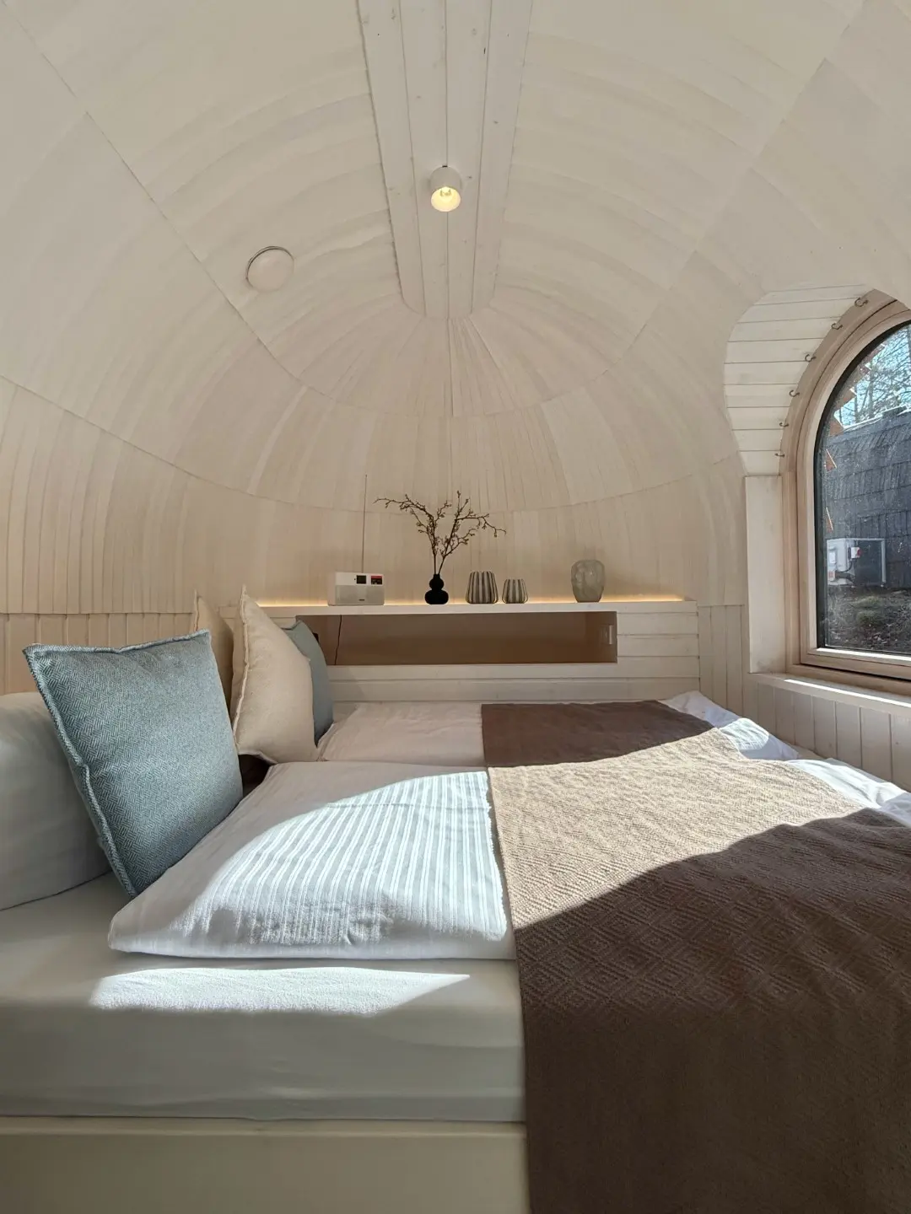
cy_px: 607
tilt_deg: +1.7
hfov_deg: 85.7
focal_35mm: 14
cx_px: 456
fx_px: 491
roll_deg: -0.3
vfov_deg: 102.1
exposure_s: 1/1001
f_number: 2.2
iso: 80
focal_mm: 2.22
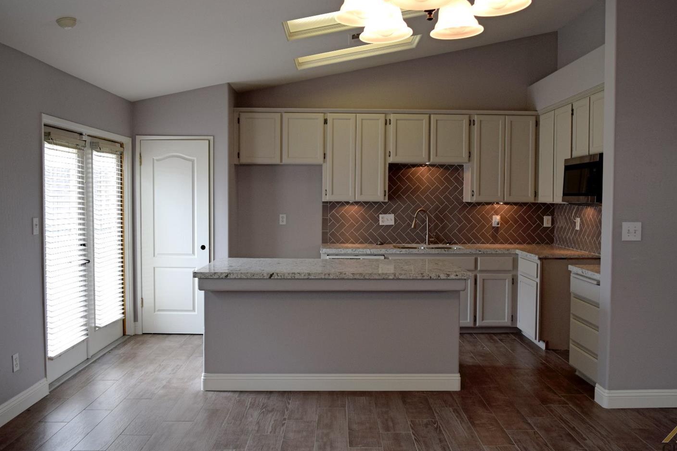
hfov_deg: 58.7
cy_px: 222
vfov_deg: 41.1
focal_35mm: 32
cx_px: 353
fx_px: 602
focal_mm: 20
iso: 400
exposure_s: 1/125
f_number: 5.6
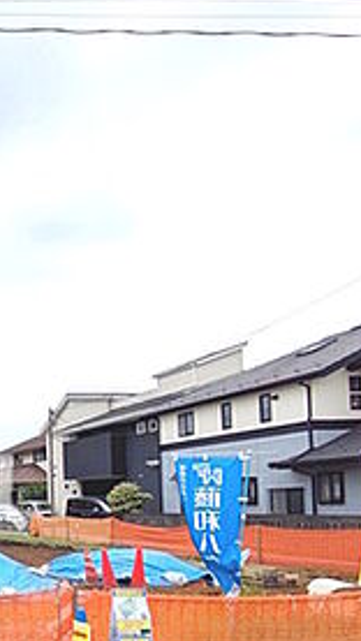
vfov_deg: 56.3
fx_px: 561
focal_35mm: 33
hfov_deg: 24.7
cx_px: -218
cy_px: 488
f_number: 2.2
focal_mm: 1.83
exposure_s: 1/1605
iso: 49
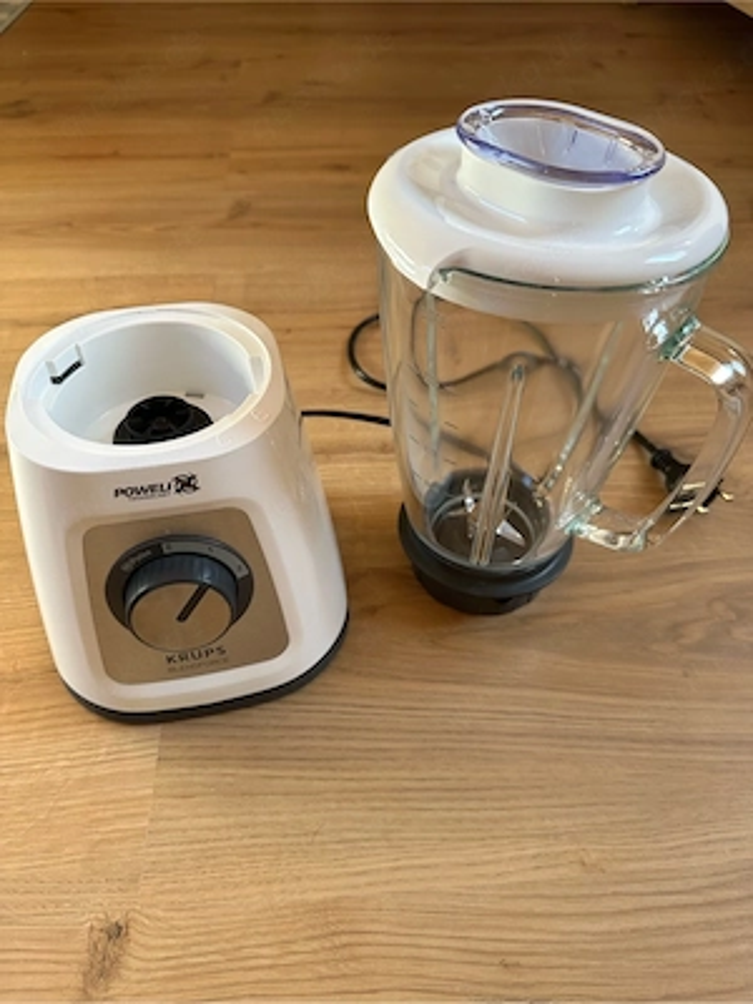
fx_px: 696
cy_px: 502
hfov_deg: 56.8
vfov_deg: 71.6
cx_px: 376
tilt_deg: -46.3
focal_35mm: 24
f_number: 1.78
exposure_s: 1/121
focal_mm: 6.86
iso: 125
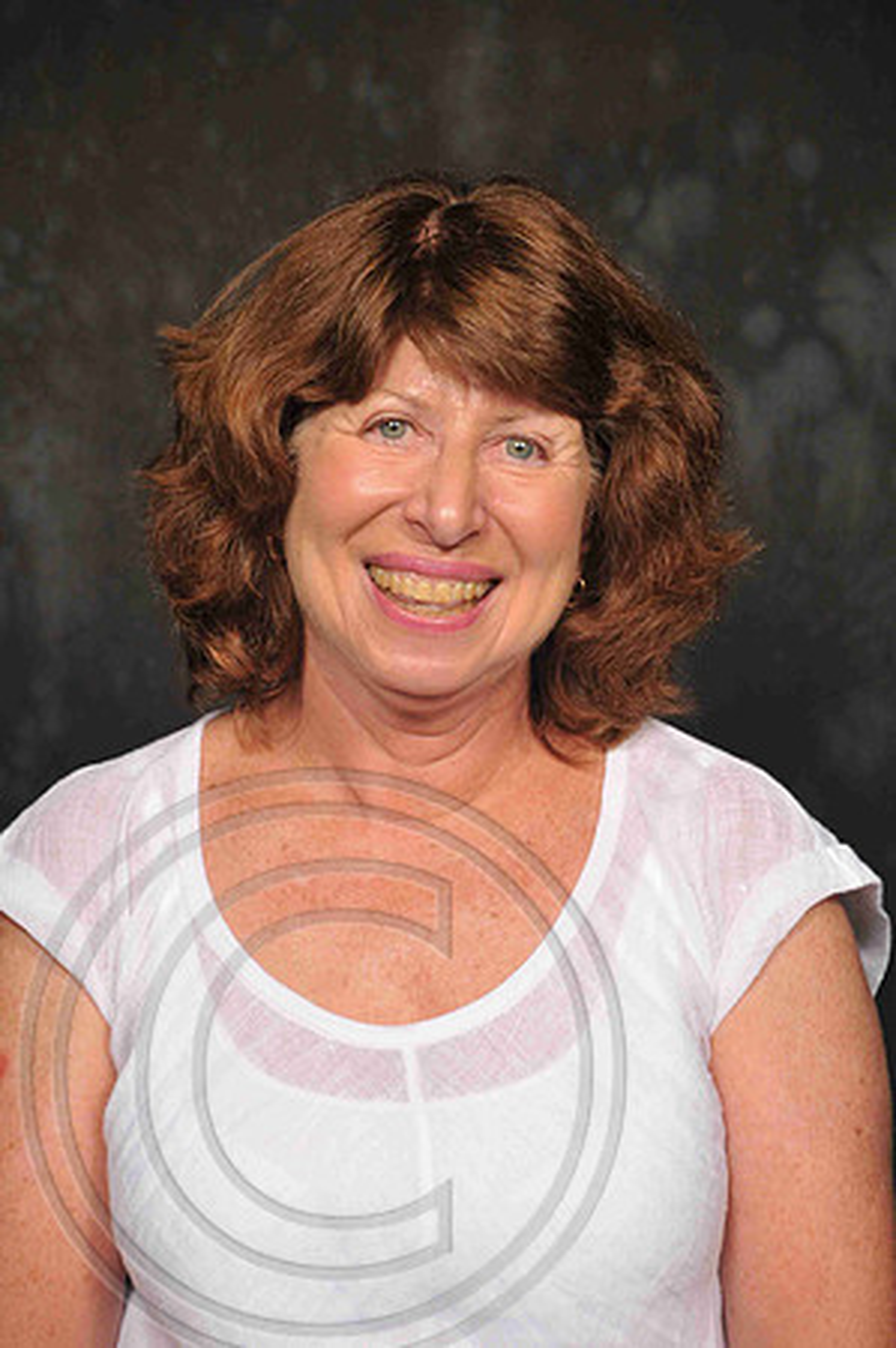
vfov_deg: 15.2
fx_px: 5051
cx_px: 448
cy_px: 674
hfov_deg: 10.1
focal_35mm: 135
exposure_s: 1/125
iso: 200
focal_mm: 90
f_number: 5.6
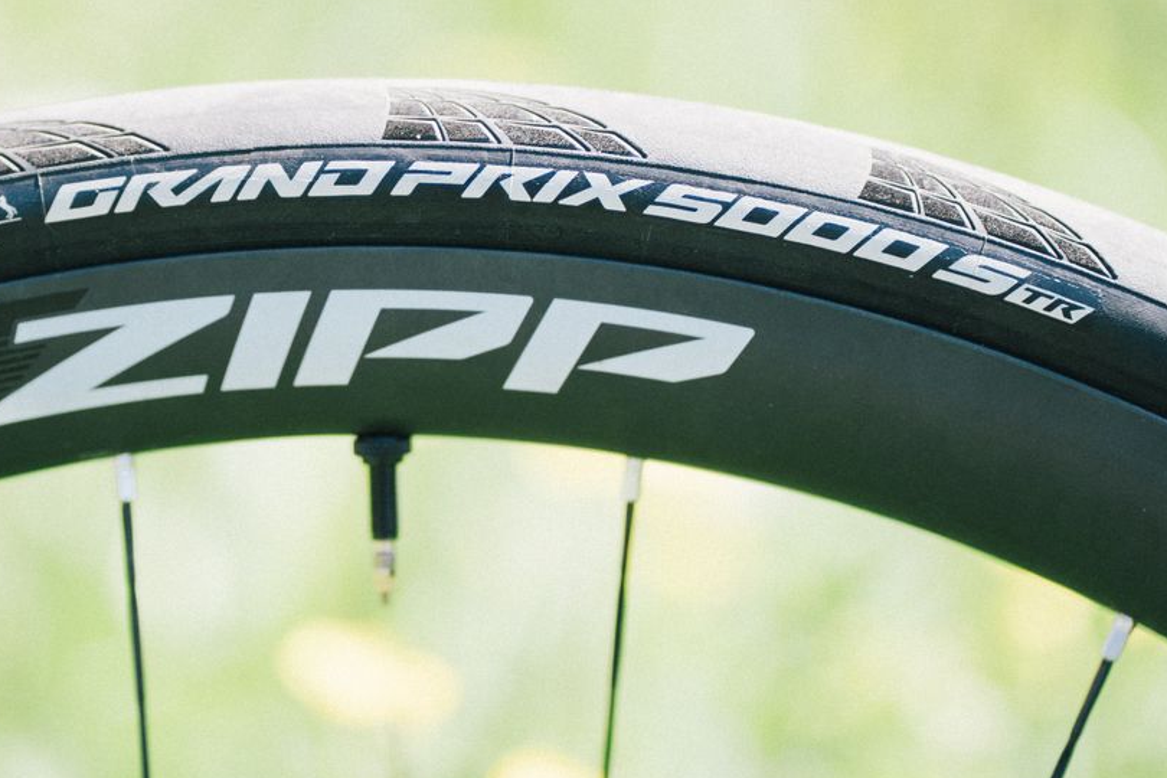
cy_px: 287
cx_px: 408
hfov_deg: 16.2
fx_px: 4084
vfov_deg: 10.9
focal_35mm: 126
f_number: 1.8
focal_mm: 85
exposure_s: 1/5000
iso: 400
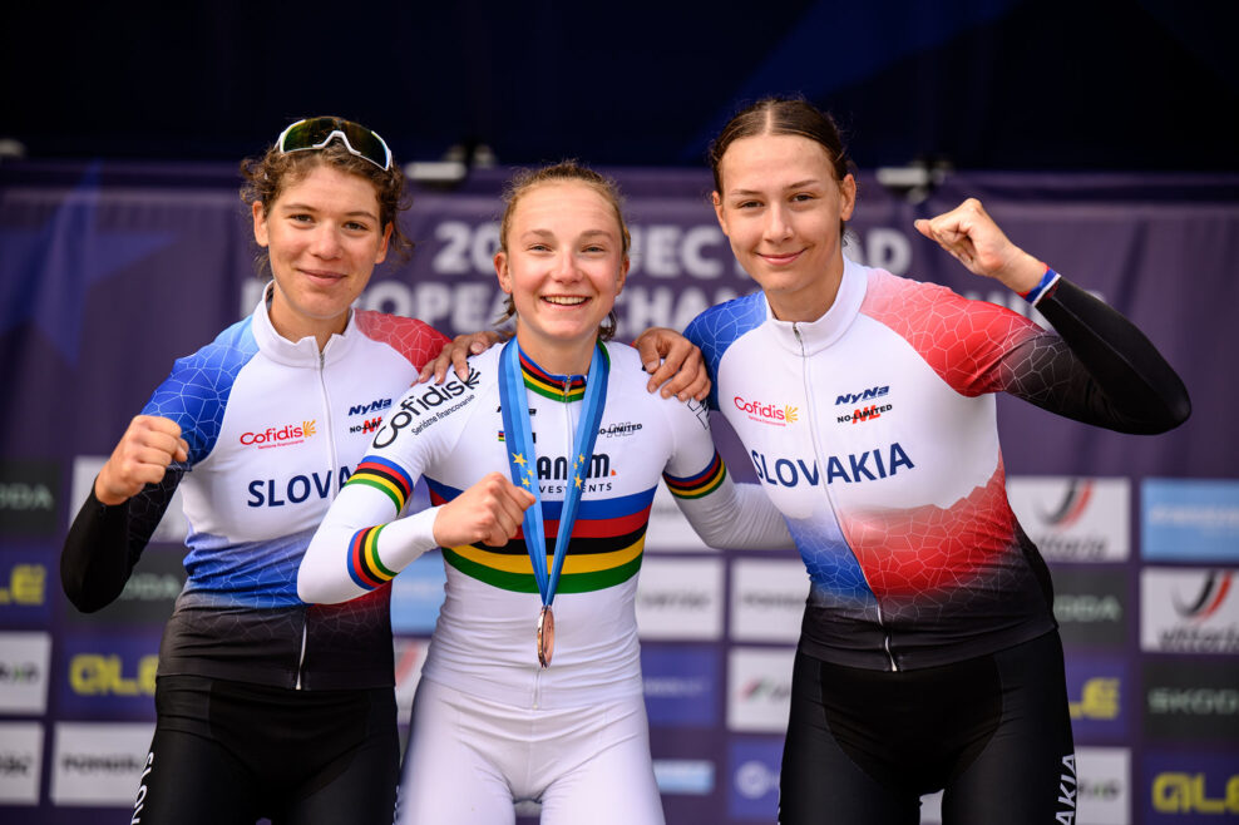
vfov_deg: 11.0
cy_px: 412
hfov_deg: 16.4
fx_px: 4300
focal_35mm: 125
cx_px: 620
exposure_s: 1/640
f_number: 2.8
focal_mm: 125
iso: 100
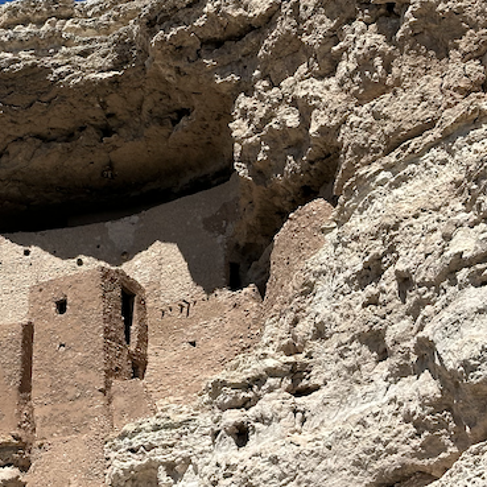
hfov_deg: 14.7
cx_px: -22
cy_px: 288
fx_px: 1846
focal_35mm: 116
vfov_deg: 15.0
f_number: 1.78
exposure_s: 1/6211
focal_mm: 6.86
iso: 64
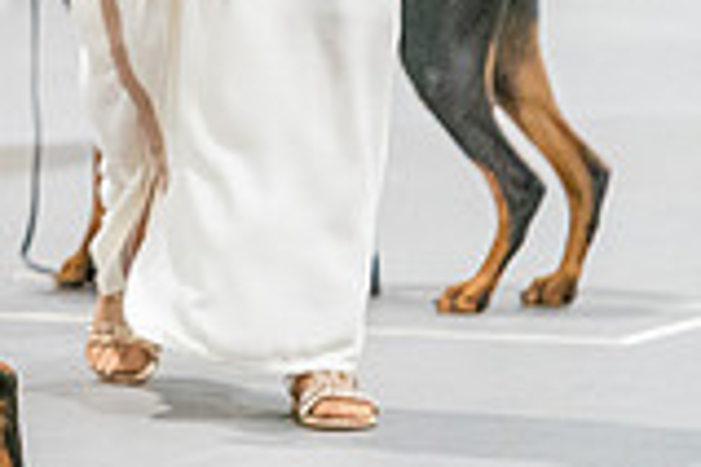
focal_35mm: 728
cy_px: -236
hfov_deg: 2.8
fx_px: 14175
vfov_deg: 1.9
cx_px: -525
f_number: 2.8
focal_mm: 200
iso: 8000
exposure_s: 1/250
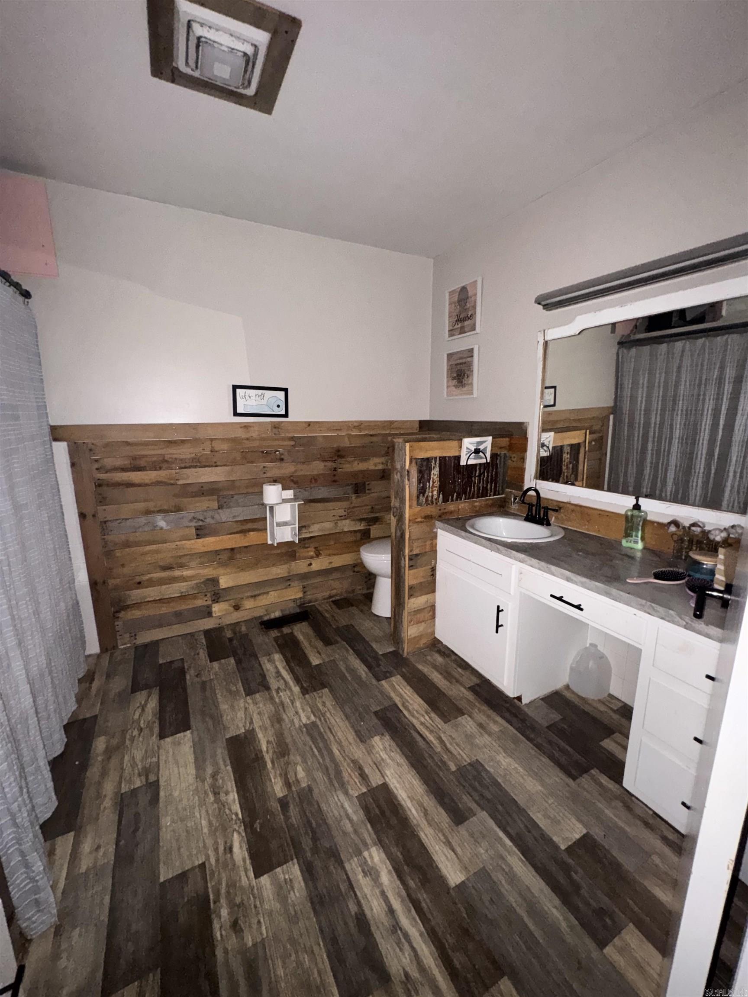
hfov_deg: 85.7
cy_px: 498
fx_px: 403
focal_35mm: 14
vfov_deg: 102.1
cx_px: 374
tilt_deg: -11.5
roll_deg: +0.8
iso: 320
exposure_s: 1/16
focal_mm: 2.22
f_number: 2.2
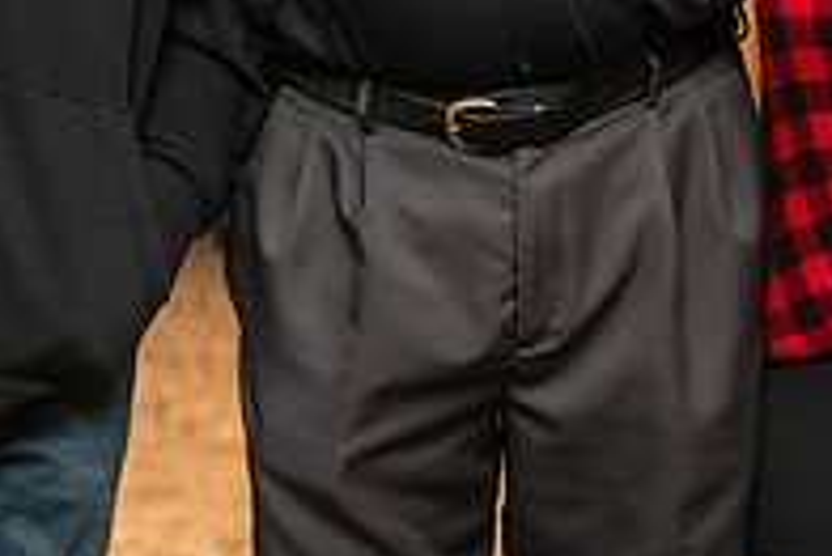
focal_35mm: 207
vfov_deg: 6.6
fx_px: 4787
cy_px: -202
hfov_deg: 9.9
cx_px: 543
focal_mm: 70
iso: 1600
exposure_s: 1/160
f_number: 3.5
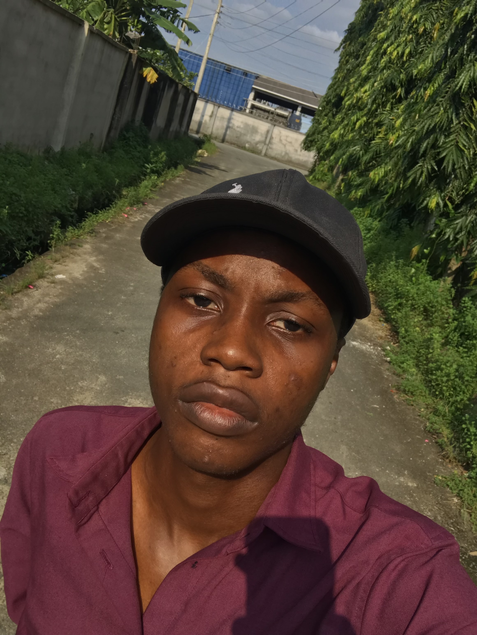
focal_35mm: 32
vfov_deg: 56.8
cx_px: 238
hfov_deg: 44.2
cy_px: 318
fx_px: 587
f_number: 2.2
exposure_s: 1/459
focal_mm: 2.87
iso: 25
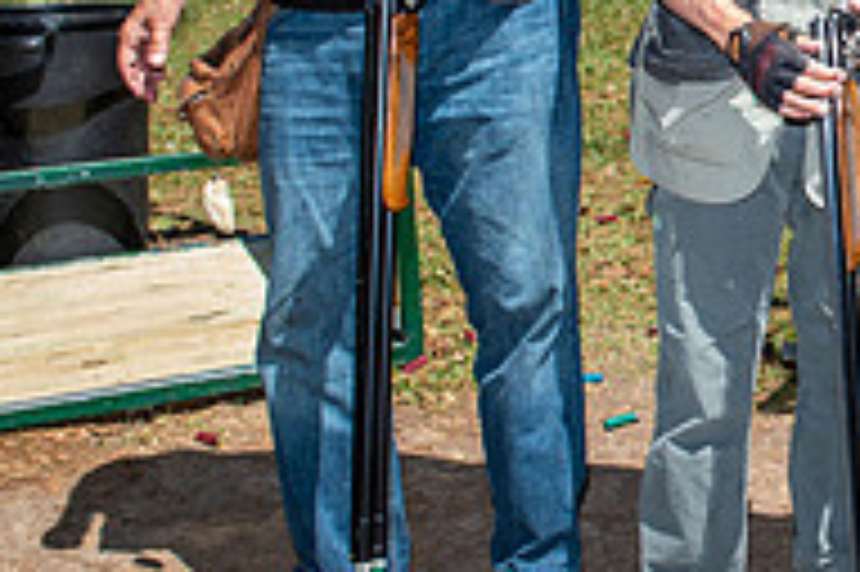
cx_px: 955
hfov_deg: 25.6
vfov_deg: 18.5
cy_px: 122
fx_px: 1742
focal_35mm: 73
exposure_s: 1/250
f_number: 5.6
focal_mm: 24
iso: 50
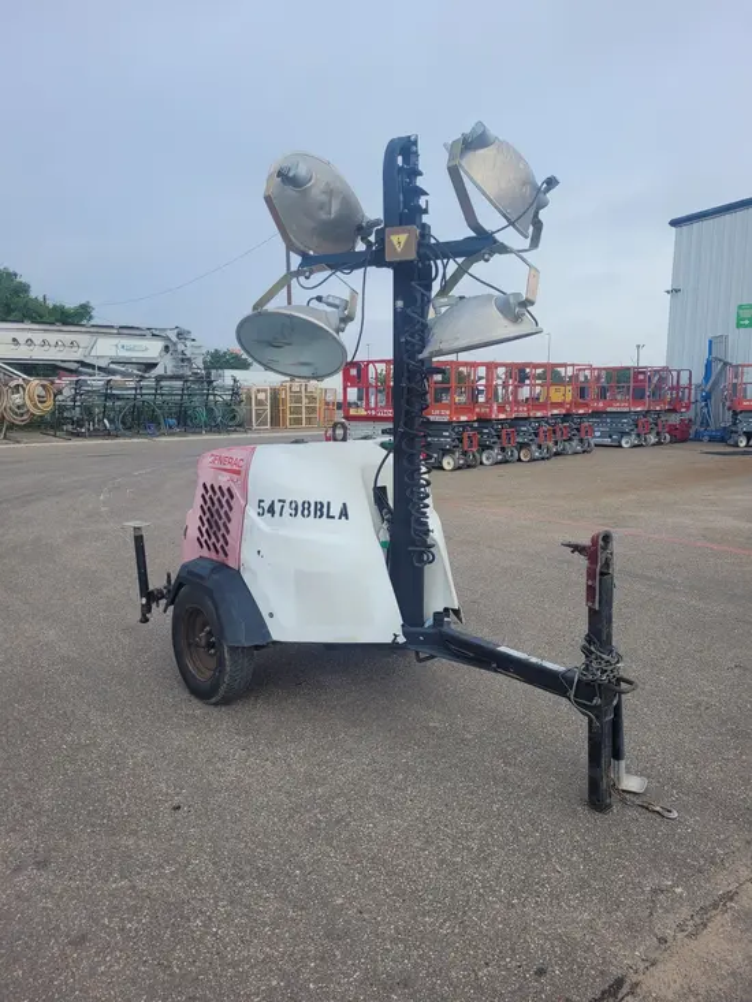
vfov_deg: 67.3
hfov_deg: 53.1
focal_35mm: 26
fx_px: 753
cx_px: 376
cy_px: 501
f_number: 1.8
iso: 40
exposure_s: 1/1619
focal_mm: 5.4
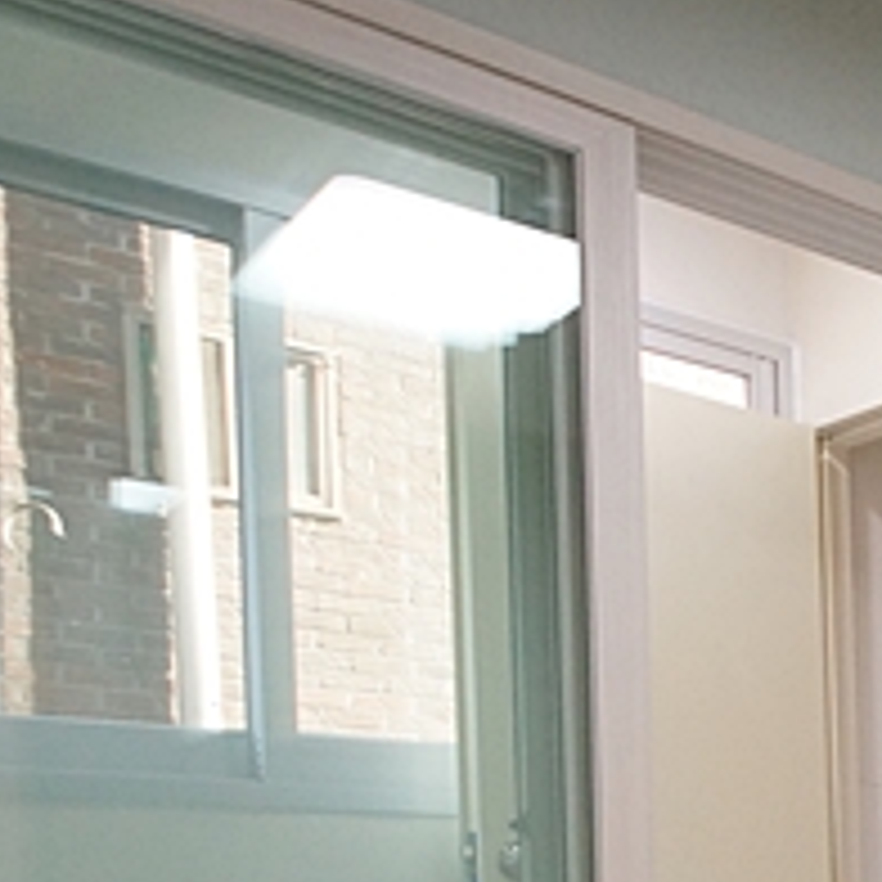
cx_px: 1652
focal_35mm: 52
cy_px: 950
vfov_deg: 29.8
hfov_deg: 20.6
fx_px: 1499
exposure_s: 1/100
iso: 800
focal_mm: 10
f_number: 4
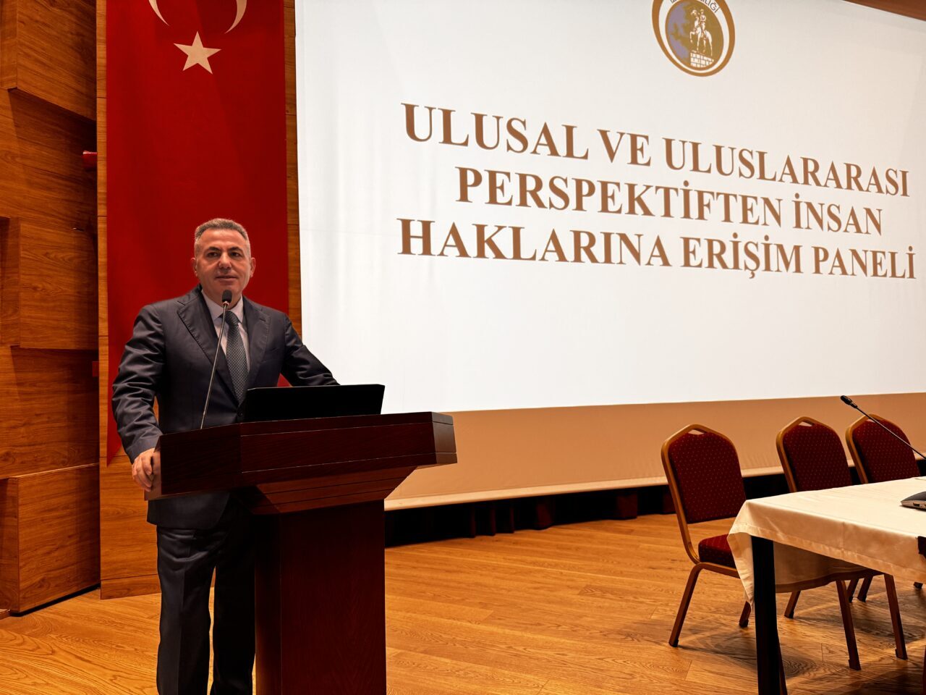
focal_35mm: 24
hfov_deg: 71.6
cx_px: 463
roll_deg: +1.0
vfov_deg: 56.8
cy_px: 348
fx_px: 642
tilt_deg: +2.2
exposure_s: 1/90
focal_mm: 6.76
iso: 200
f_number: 1.78
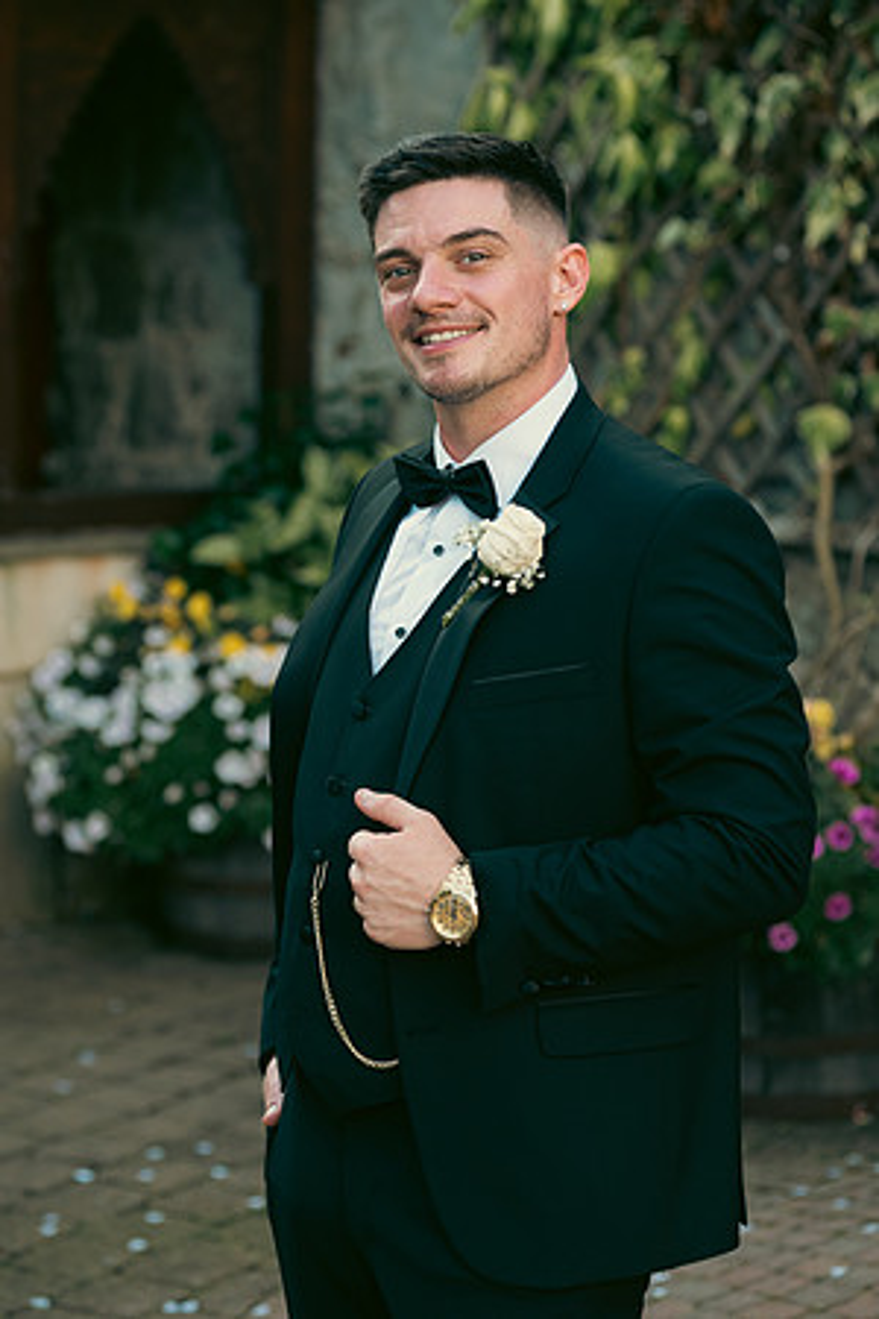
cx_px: 440
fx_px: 3369
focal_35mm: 92
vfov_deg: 22.1
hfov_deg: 14.9
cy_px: 660
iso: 160
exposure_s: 1/200
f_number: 3.5
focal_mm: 92
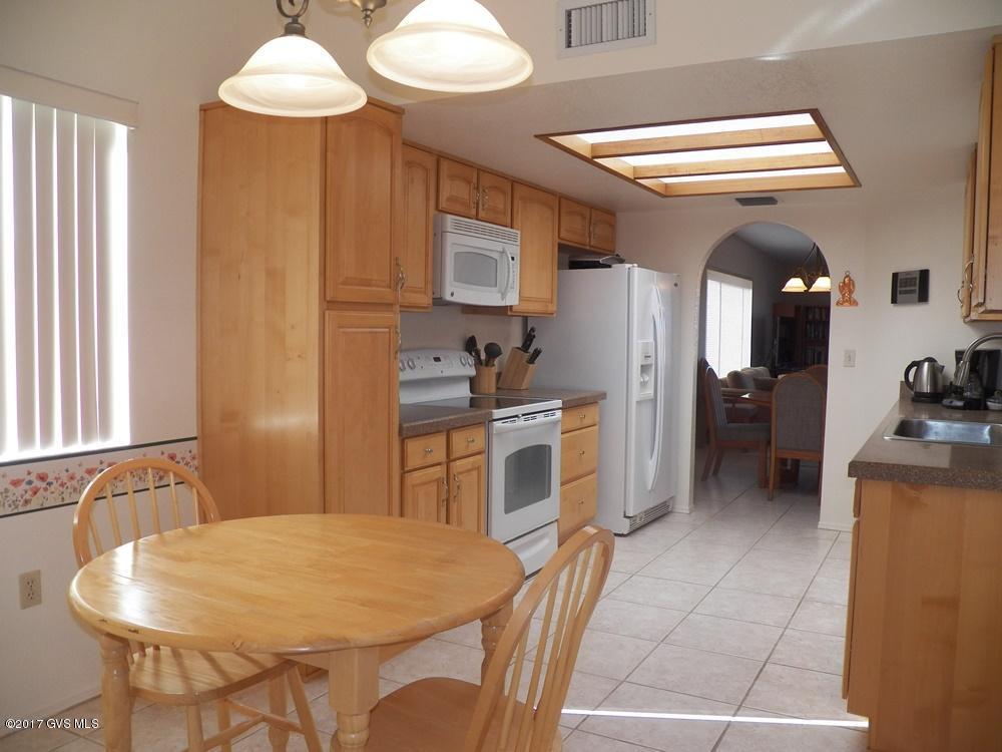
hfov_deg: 63.4
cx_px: 501
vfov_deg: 49.7
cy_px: 376
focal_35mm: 28
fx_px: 810
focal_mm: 4.9
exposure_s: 1/125
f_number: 2.8
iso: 125
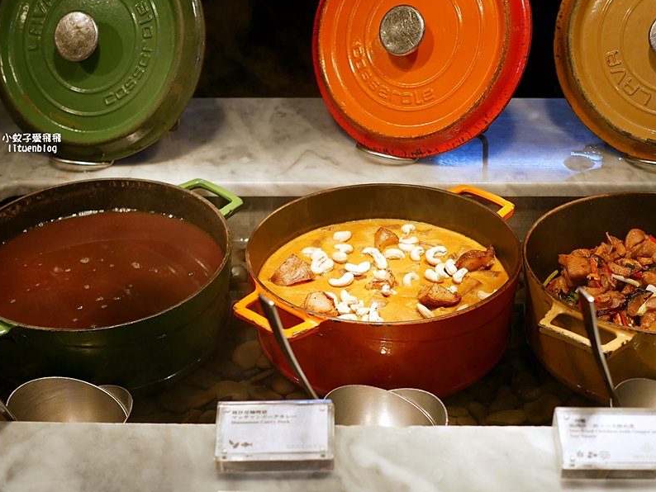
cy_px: 251
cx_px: 363
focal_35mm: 63
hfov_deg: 30.7
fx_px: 1194
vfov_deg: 23.3
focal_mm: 25
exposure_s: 1/320
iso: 200
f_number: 1.8
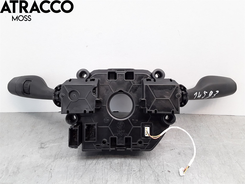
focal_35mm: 28
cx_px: 122
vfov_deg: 49.7
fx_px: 198
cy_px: 92
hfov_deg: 63.4
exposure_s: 1/50
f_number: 1.9
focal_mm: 2.91
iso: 64
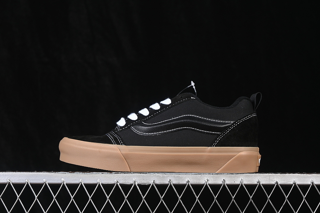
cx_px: 160
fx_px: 667
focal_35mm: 75
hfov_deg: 27.0
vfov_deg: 18.2
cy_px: 106
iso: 160
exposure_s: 1/60
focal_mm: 50
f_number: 6.3
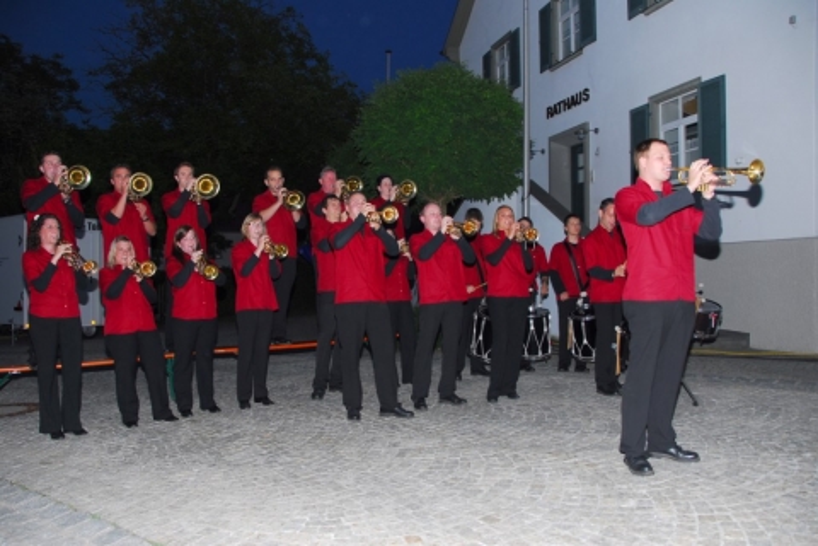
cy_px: 273
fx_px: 613
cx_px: 409
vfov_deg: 47.9
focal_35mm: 27
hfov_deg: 67.4
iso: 200
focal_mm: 18
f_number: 5
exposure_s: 1/60
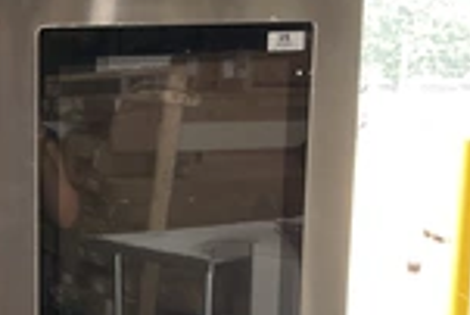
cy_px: 299
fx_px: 1045
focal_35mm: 80
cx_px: -40
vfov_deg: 16.8
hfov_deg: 23.8
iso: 64
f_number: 1.8
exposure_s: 1/65
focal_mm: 3
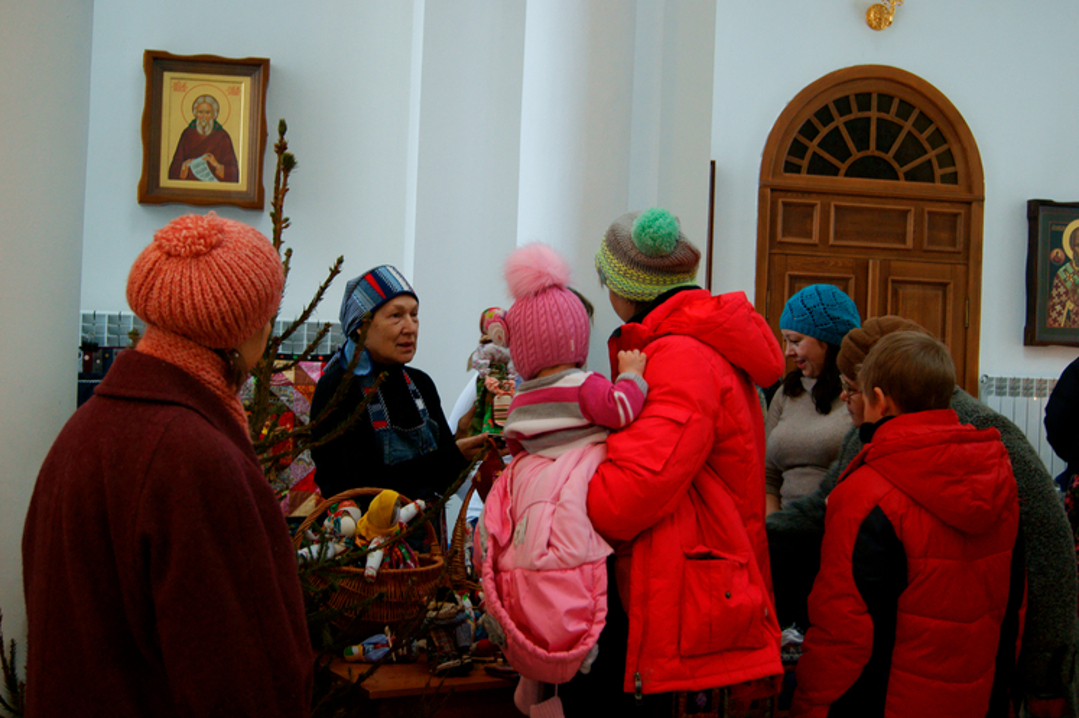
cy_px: 350
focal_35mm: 45
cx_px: 520
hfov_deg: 43.6
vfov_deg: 29.8
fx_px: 1348
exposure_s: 1/20
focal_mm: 28
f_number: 4.5
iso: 400
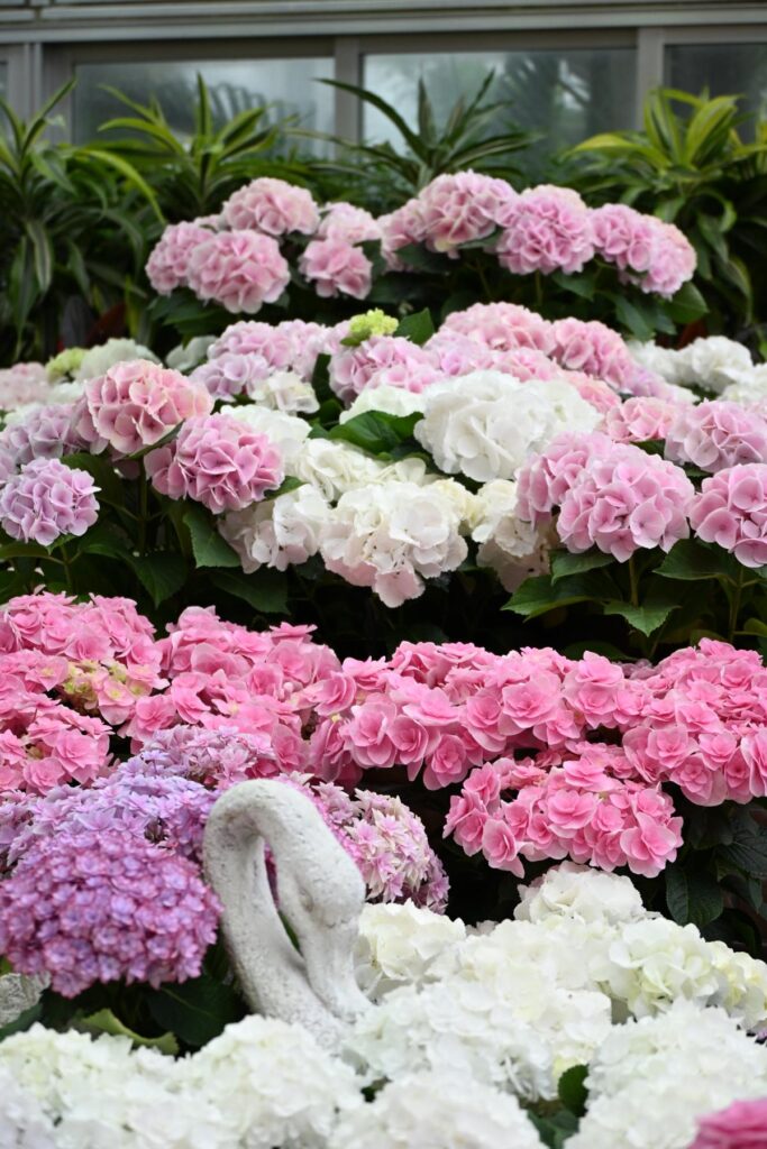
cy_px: 574
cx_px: 384
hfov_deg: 17.8
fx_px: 2444
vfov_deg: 26.5
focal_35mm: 76
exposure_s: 1/80
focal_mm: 51
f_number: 4.8
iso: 560
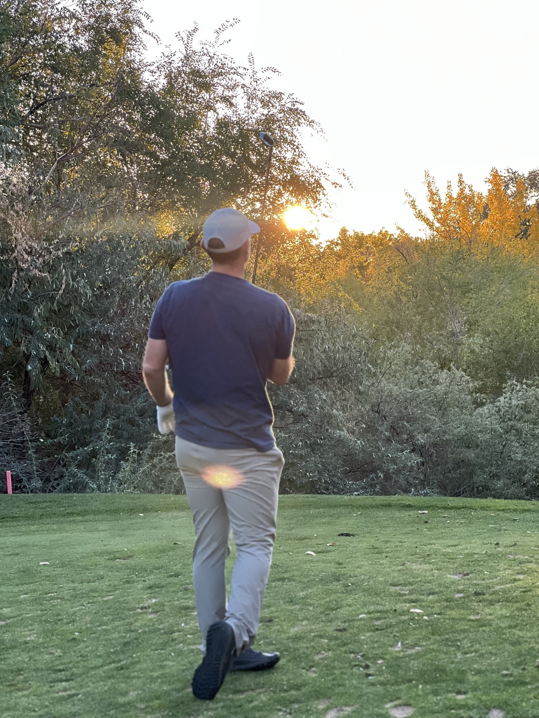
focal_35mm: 77
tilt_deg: -0.7
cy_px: 359
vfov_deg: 25.3
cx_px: 270
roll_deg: +1.5
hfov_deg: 19.1
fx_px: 1599
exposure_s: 1/121
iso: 64
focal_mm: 9
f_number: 2.8
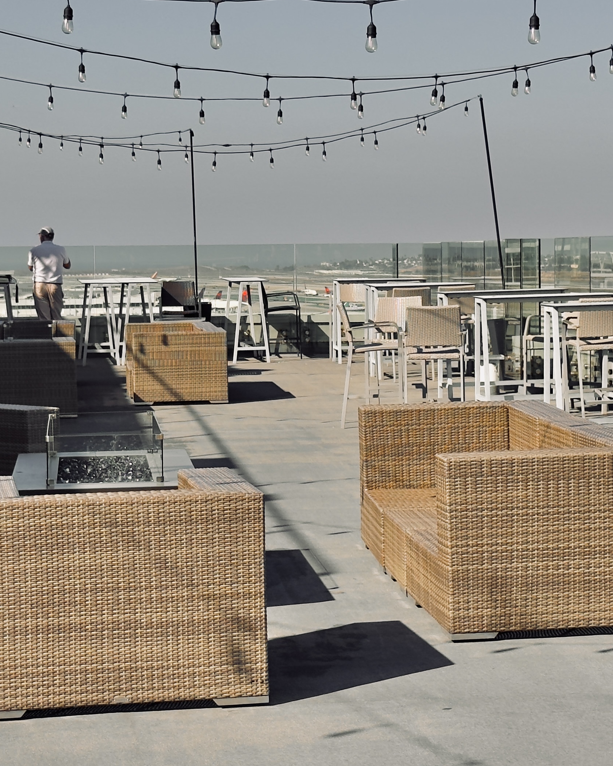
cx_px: 271
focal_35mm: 90
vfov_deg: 21.2
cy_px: 320
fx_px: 2041
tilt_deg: -1.8
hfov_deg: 17.1
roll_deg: +1.2
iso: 64
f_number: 1.78
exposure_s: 1/6024
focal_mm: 6.76
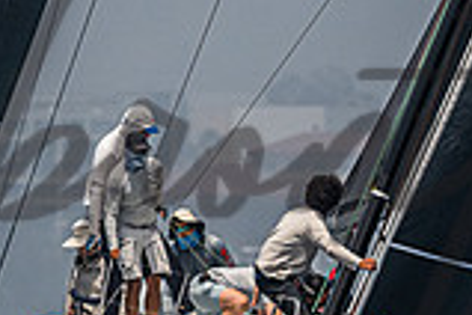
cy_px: 194
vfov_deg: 0.7
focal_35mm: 1914
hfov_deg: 1.1
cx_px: 232
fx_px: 25093
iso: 400
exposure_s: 1/5000
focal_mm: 400
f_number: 6.3
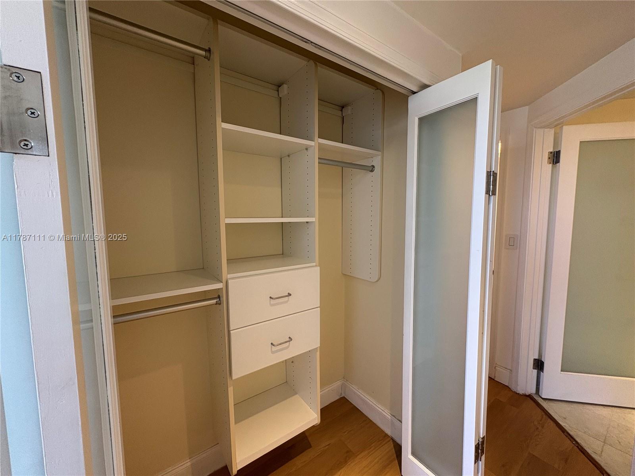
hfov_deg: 102.1
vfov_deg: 85.7
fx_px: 257
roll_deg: +0.2
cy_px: 238
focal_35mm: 14
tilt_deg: -5.0
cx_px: 318
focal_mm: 2.22
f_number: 2.2
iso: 160
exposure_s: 1/60
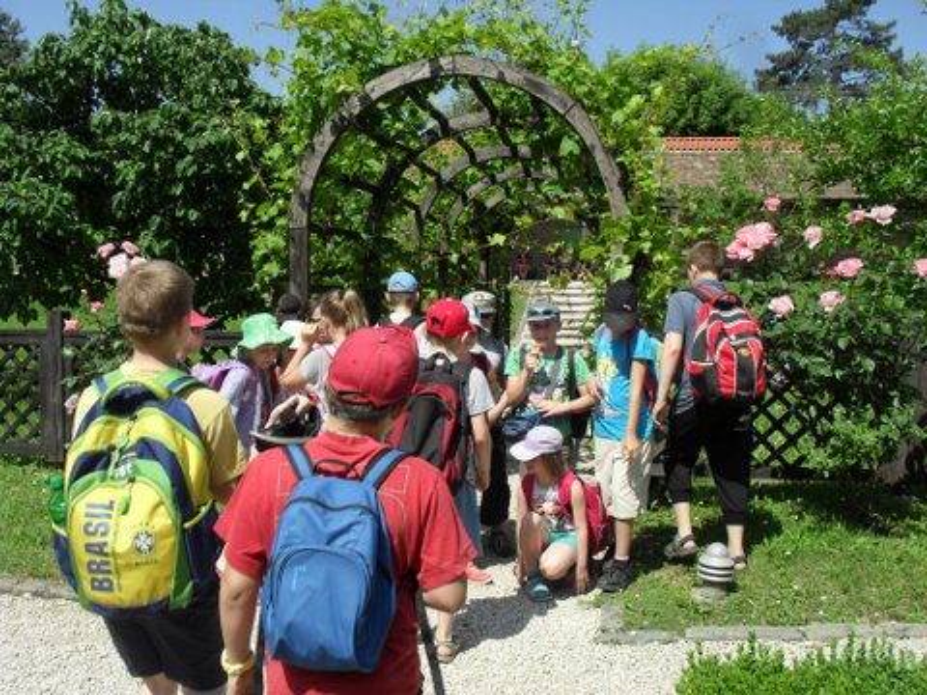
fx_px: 937
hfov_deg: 52.6
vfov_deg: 40.7
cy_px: 348
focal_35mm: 35
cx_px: 464
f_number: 8.4
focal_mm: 6.3
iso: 100
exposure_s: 1/180
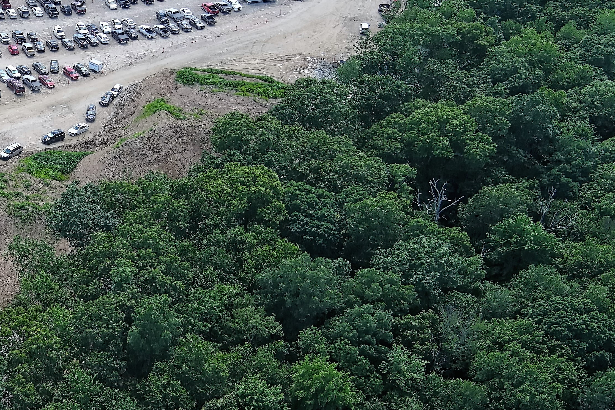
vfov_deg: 19.1
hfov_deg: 26.8
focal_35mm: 71
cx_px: -12
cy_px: 139
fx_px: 1213
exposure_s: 1/500
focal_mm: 10.57
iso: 100
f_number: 2.8
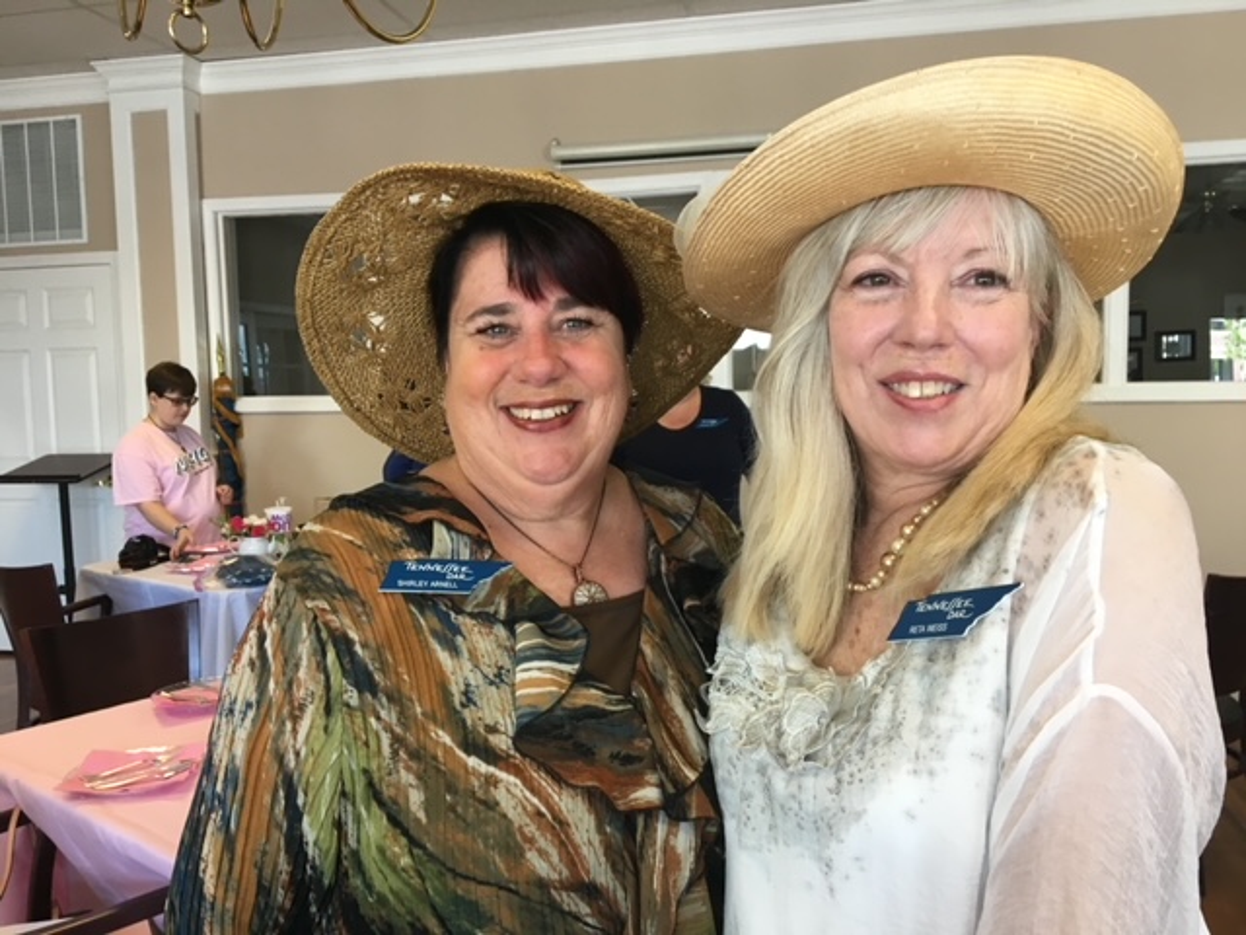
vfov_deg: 48.2
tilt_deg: -5.8
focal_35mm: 29
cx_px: 623
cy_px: 468
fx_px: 1044
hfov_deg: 61.7
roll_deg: +1.4
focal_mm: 4.15
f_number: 2.2
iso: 32
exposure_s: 1/30
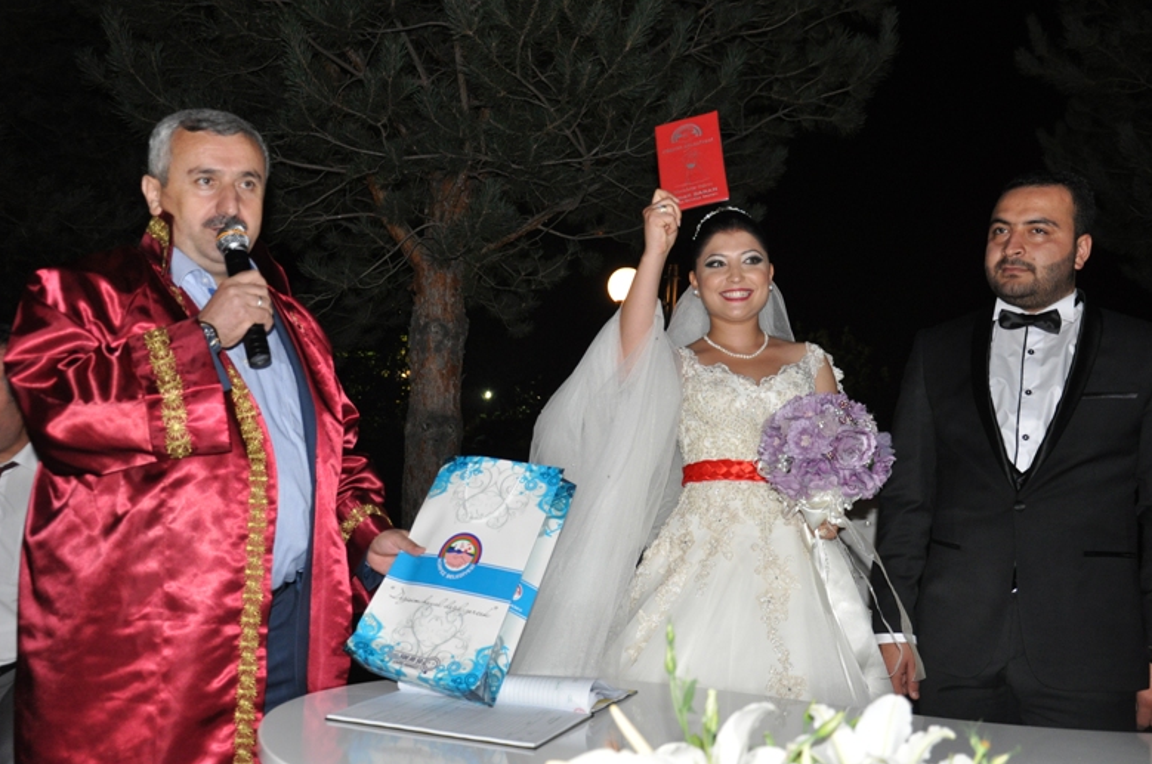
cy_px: 379
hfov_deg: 50.2
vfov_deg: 34.5
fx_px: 1231
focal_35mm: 39
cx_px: 587
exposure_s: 1/60
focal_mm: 25
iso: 800
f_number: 4
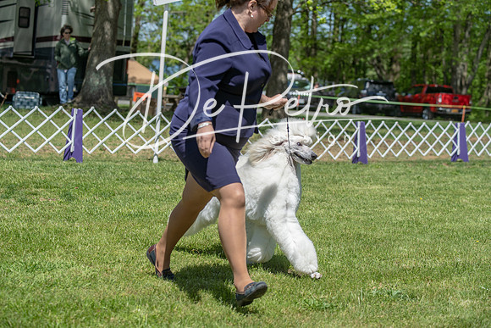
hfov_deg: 23.9
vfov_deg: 16.1
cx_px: 246
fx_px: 1160
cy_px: 164
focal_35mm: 85
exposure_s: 1/1000
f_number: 5
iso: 200
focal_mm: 85
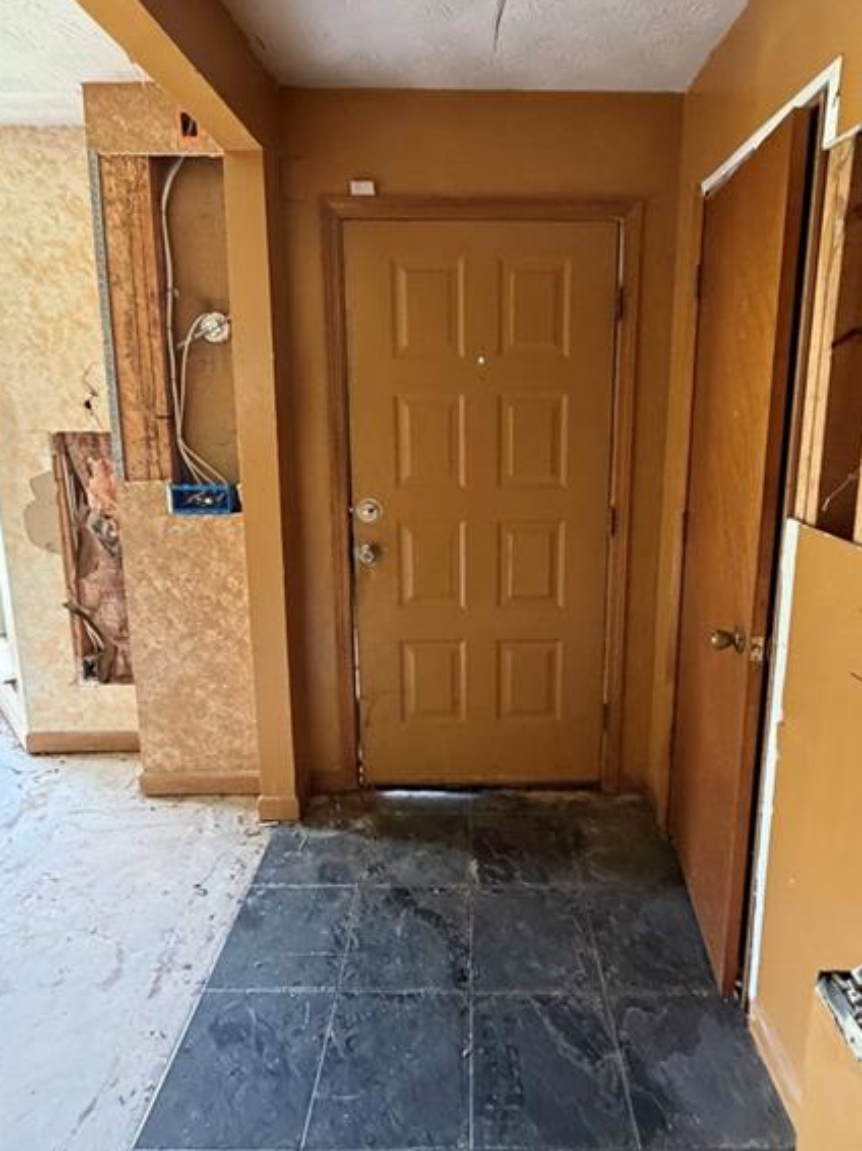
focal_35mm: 19
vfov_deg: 84.3
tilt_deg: -11.5
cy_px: 508
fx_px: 631
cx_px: 474
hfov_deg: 68.5
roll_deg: -0.5
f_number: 2.2
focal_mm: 2.22
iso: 500
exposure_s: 1/60
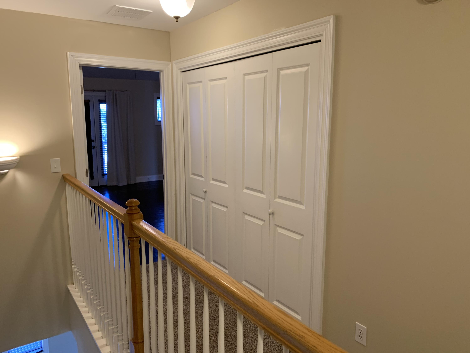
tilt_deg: -9.4
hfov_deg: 67.3
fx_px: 353
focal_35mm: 26
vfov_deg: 53.1
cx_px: 235
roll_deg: +0.0
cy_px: 176
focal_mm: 4.25
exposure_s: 1/60
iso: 200
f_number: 1.8
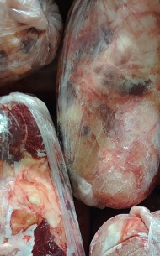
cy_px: 203
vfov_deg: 31.2
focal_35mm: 64
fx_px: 448
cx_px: 103
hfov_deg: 20.2
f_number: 1.57
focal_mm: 6.51
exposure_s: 1/33.3
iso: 834
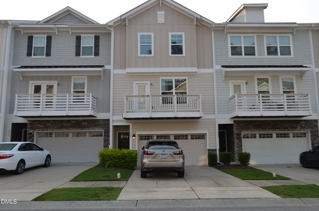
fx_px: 239
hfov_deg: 67.5
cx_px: 160
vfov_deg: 47.7
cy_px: 106
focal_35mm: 27
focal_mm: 18
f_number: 8
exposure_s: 1/250
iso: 200
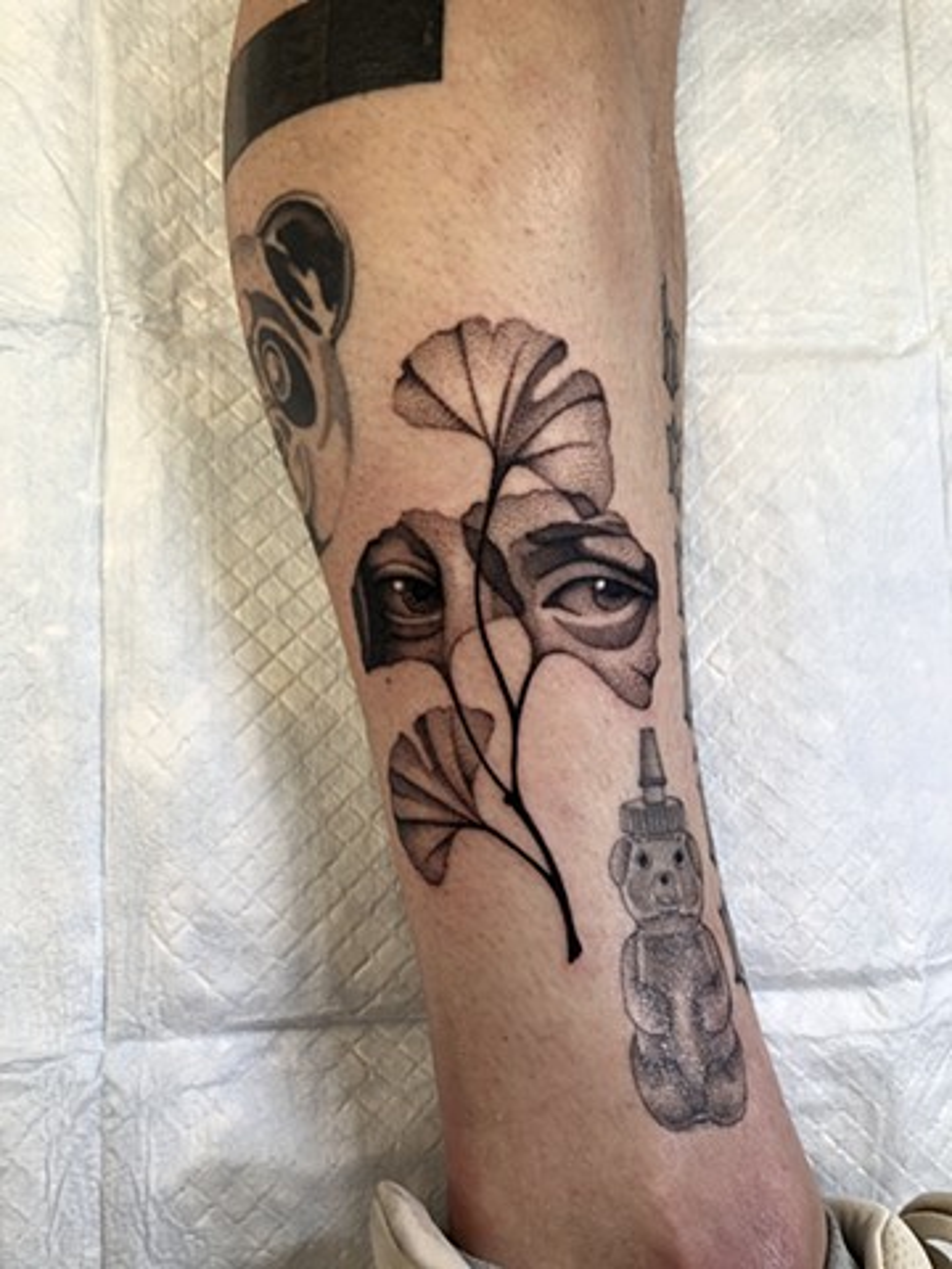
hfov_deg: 49.7
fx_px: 1027
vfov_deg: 63.4
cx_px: 476
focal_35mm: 28
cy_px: 634
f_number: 1.8
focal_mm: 4
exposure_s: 1/120
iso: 64
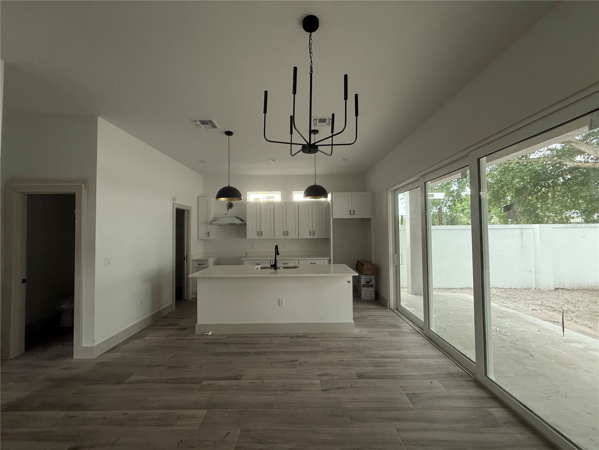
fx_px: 242
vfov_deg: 85.7
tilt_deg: +1.9
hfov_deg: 102.1
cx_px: 300
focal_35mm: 14
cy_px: 225
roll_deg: +0.0
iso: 160
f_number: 2.2
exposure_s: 1/99
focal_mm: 2.22
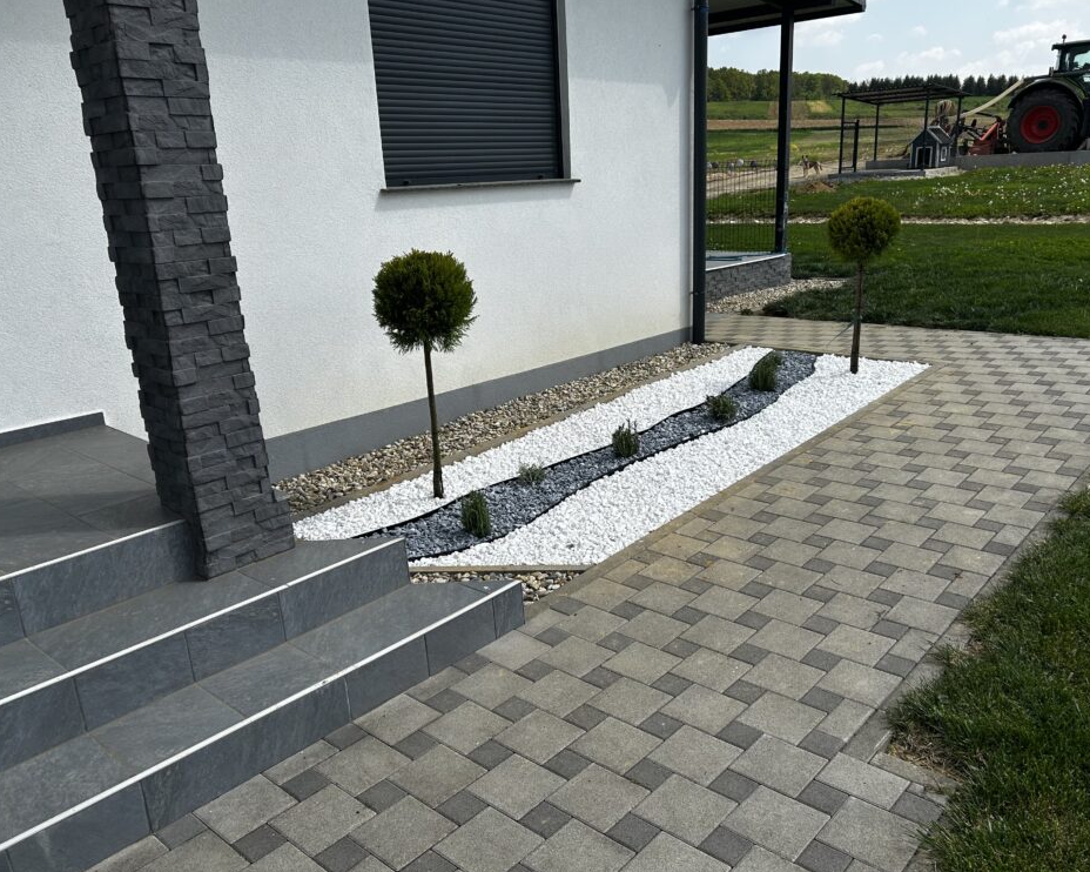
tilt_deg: -18.2
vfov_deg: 51.5
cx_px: 568
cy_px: 444
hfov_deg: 62.2
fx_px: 903
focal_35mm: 28
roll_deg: +2.6
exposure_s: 1/4444
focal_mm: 5.7
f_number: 1.5
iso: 50
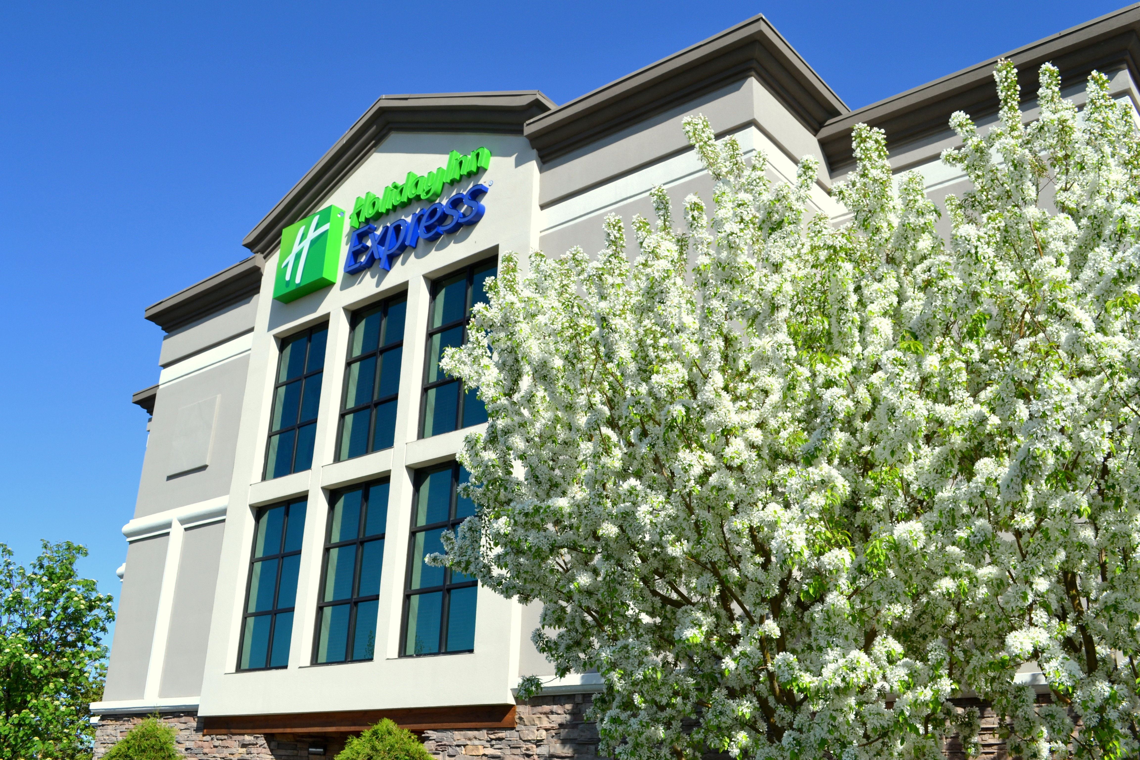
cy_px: 380
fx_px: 1045
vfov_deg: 40.0
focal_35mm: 33
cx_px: 570
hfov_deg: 57.2
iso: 100
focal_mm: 22
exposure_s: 1/250
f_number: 8
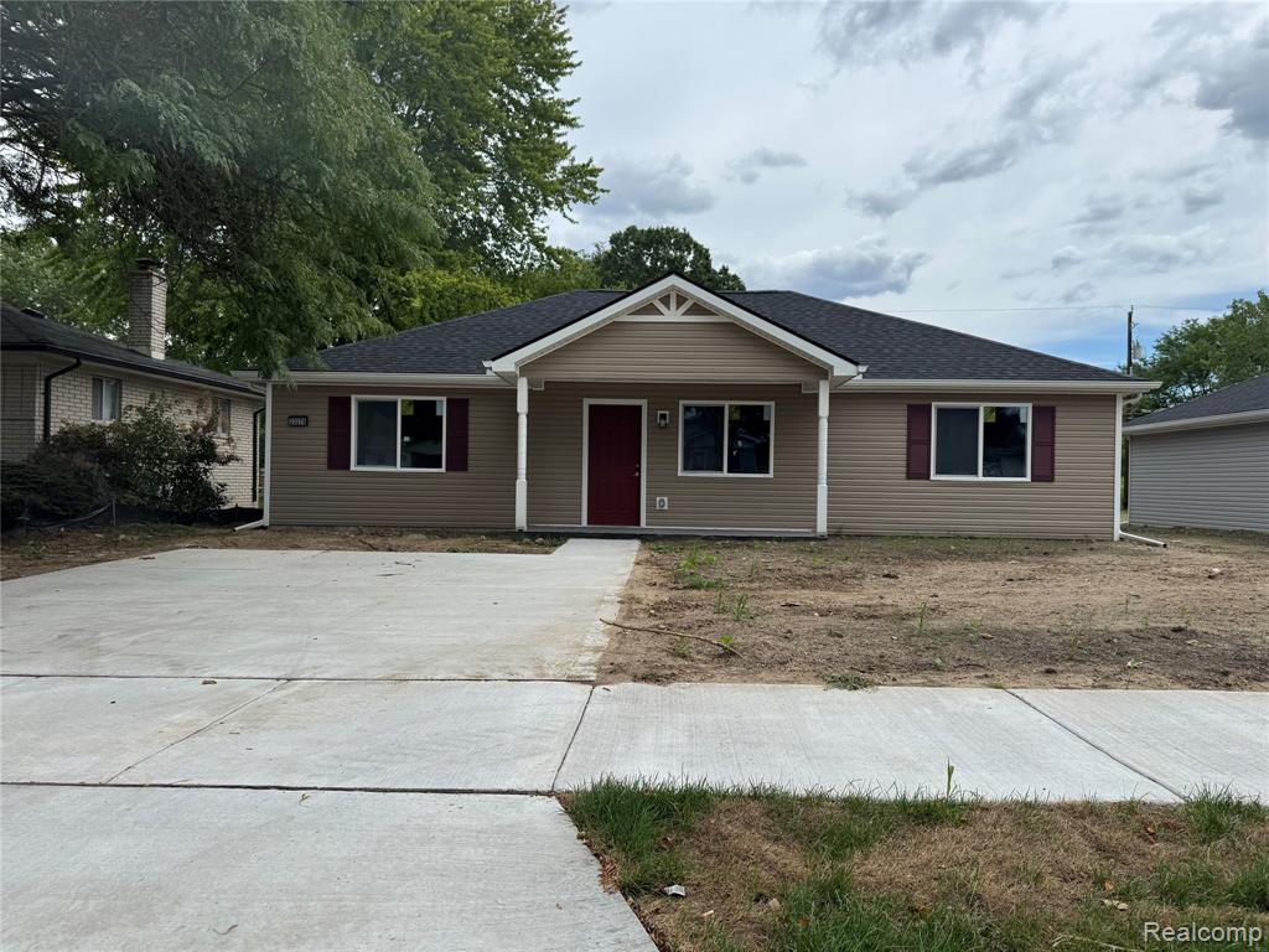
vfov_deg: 56.8
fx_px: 880
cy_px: 476
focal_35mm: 24
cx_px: 634
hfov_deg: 71.6
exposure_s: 1/4049
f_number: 1.78
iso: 80
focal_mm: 6.76
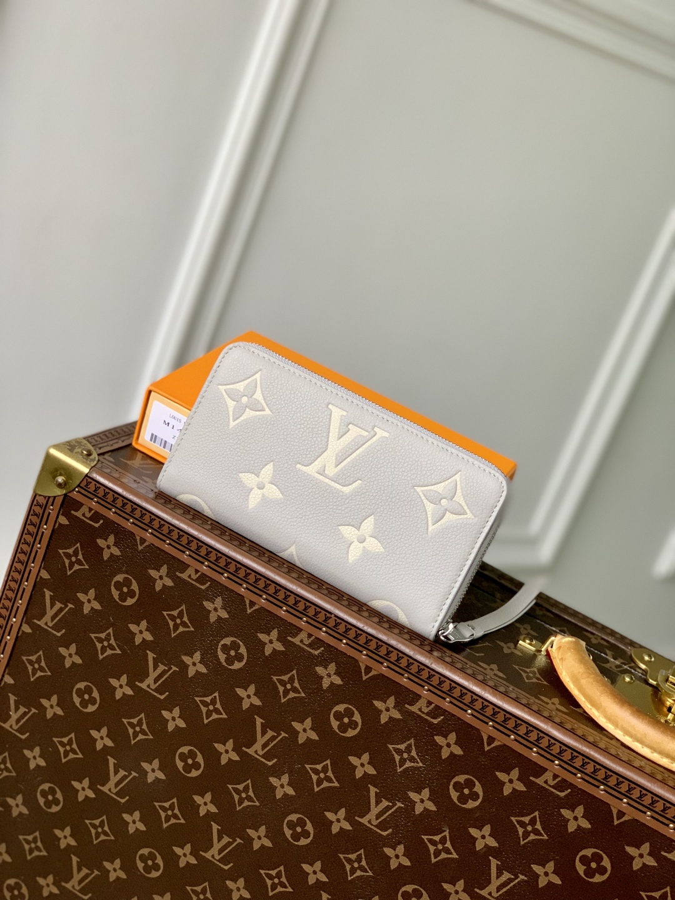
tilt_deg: -17.6
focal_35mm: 52
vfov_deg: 36.8
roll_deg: -21.4
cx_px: 338
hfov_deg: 28.0
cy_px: 450
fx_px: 1352
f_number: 2.4
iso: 125
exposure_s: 1/82
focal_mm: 6
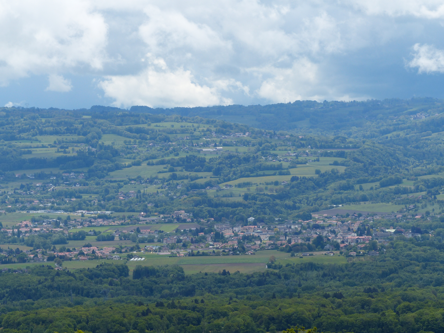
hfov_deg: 9.0
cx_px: 222
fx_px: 2835
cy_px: 166
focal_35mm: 221
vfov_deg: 6.7
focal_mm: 39.8
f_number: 4
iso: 100
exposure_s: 1/1300
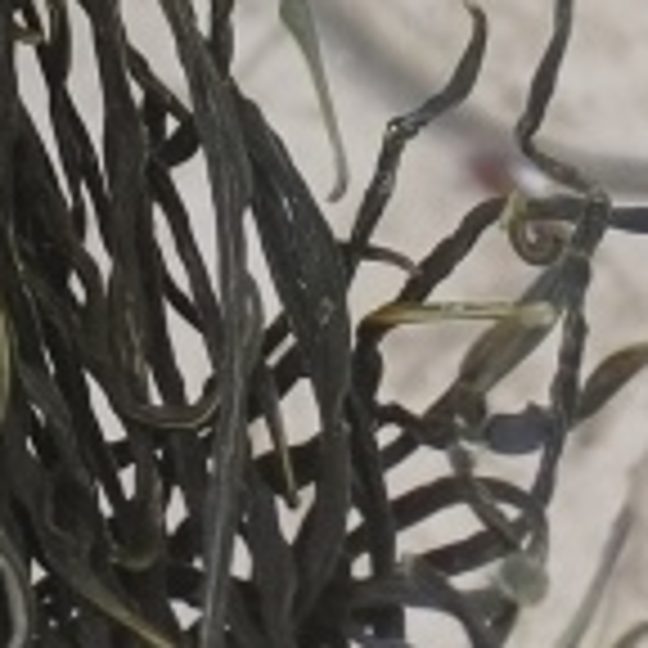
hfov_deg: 10.3
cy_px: -1685
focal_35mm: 151
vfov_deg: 8.3
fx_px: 3198
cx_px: -801
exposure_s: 1/500
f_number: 1.75
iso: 939
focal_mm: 5.5
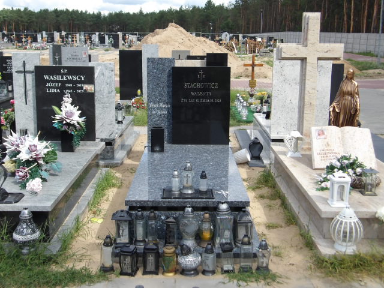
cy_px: 144
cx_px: 192
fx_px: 466
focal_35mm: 42
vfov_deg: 34.3
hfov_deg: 44.8
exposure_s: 1/430
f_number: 3.7
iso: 100
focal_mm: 7.6
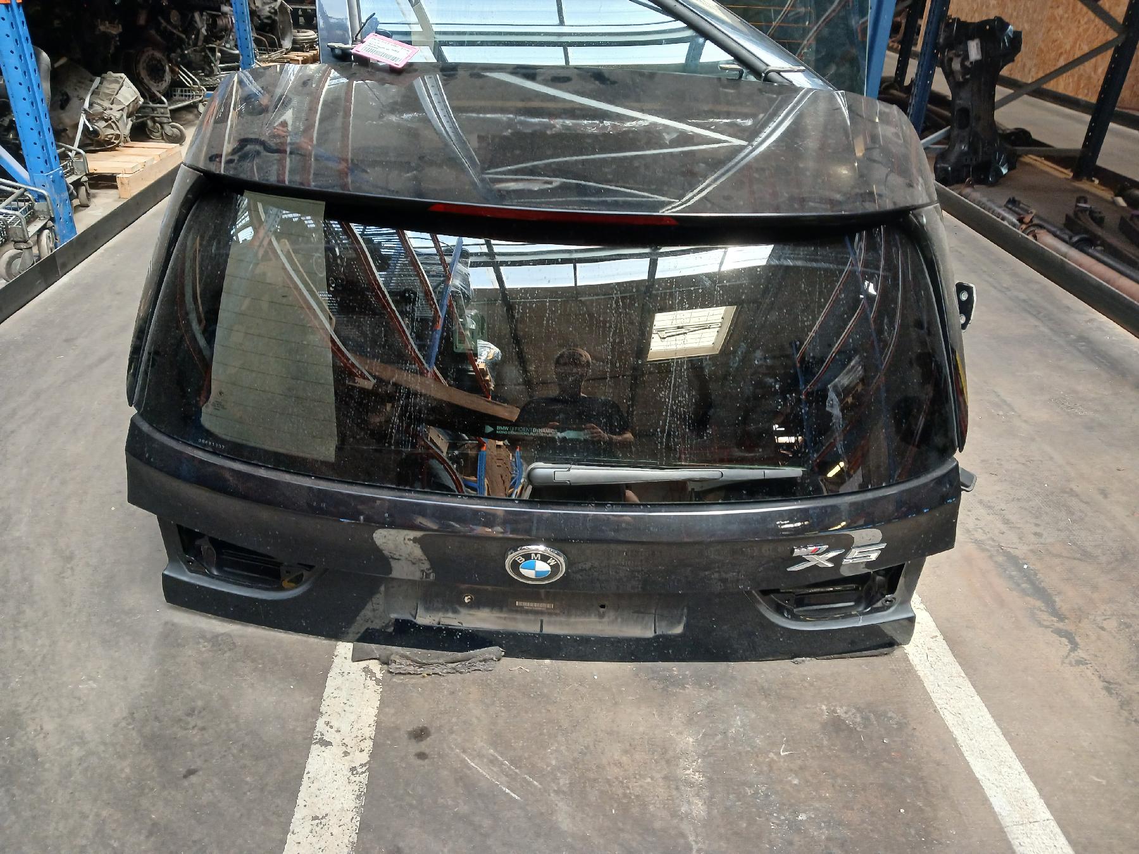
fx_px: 888
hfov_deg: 65.3
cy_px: 427
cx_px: 570
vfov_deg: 51.4
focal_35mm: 27
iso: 200
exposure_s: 1/50.3
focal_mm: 3.98
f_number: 1.8
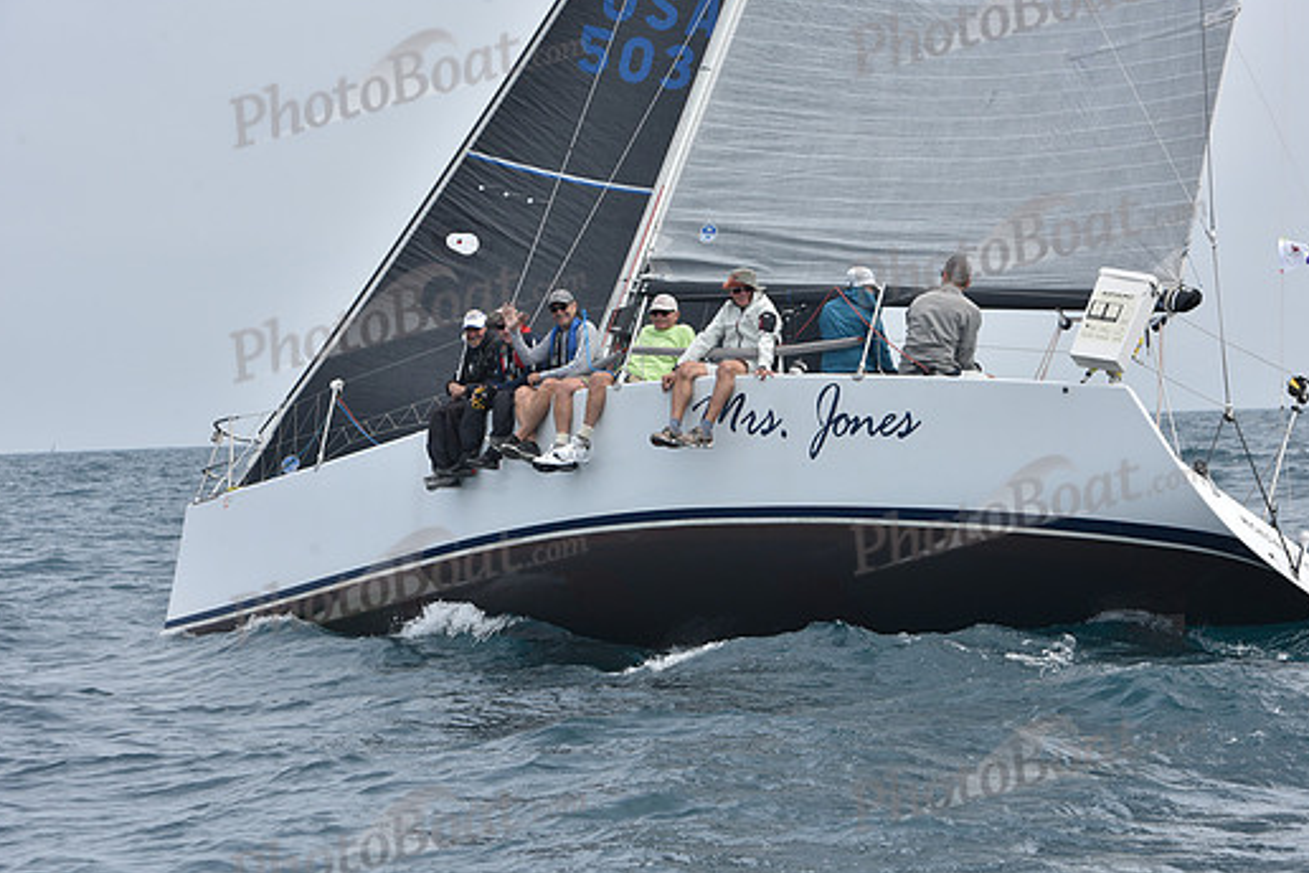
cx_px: 720
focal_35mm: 126
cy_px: 412
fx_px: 4581
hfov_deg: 16.3
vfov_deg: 10.9
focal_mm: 112
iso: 250
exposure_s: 1/800
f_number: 10
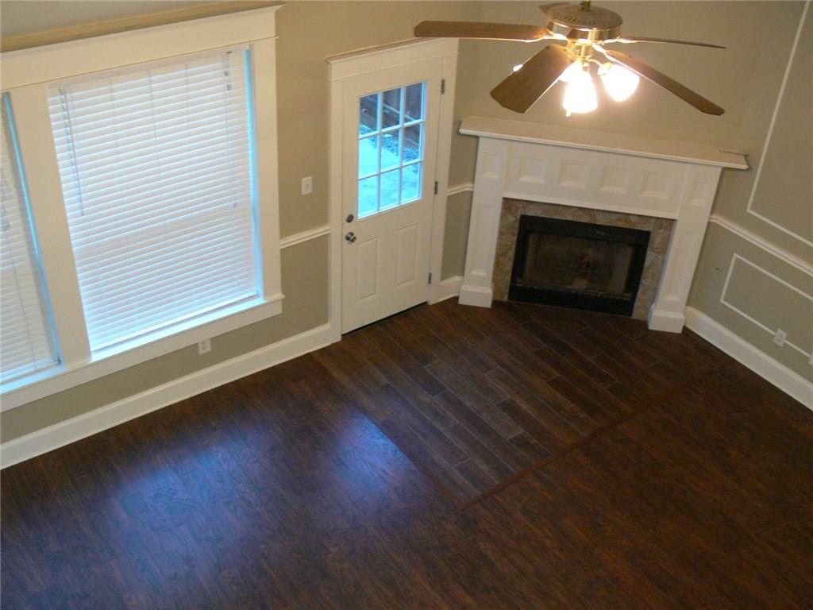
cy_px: 305
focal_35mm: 39
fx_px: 916
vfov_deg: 36.8
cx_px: 406
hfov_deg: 47.9
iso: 200
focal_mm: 8.1
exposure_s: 1/5
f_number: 2.8
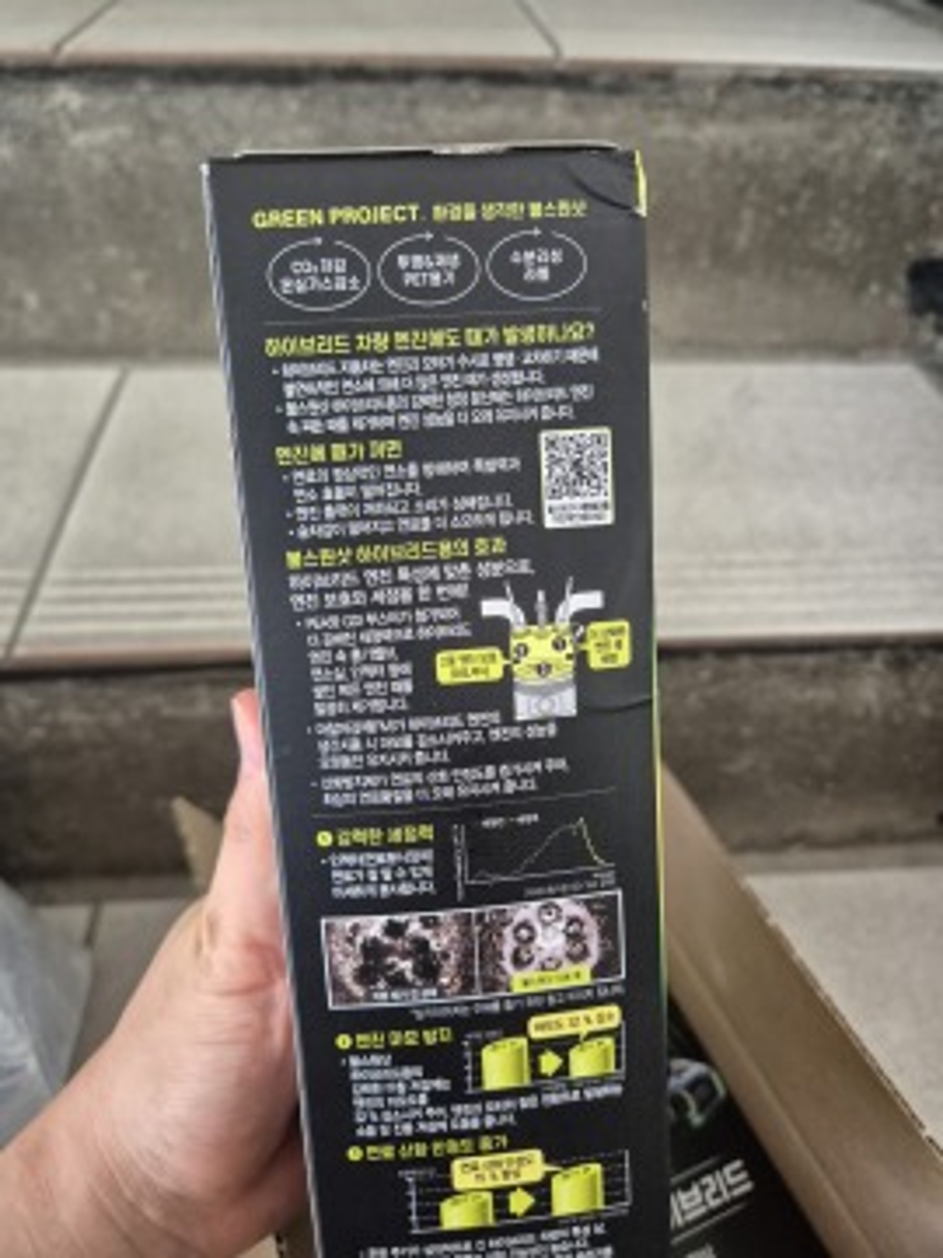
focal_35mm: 23
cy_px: 629
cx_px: 472
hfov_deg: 58.9
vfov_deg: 73.9
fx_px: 835
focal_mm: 5.4
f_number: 1.8
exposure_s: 1/120
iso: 800
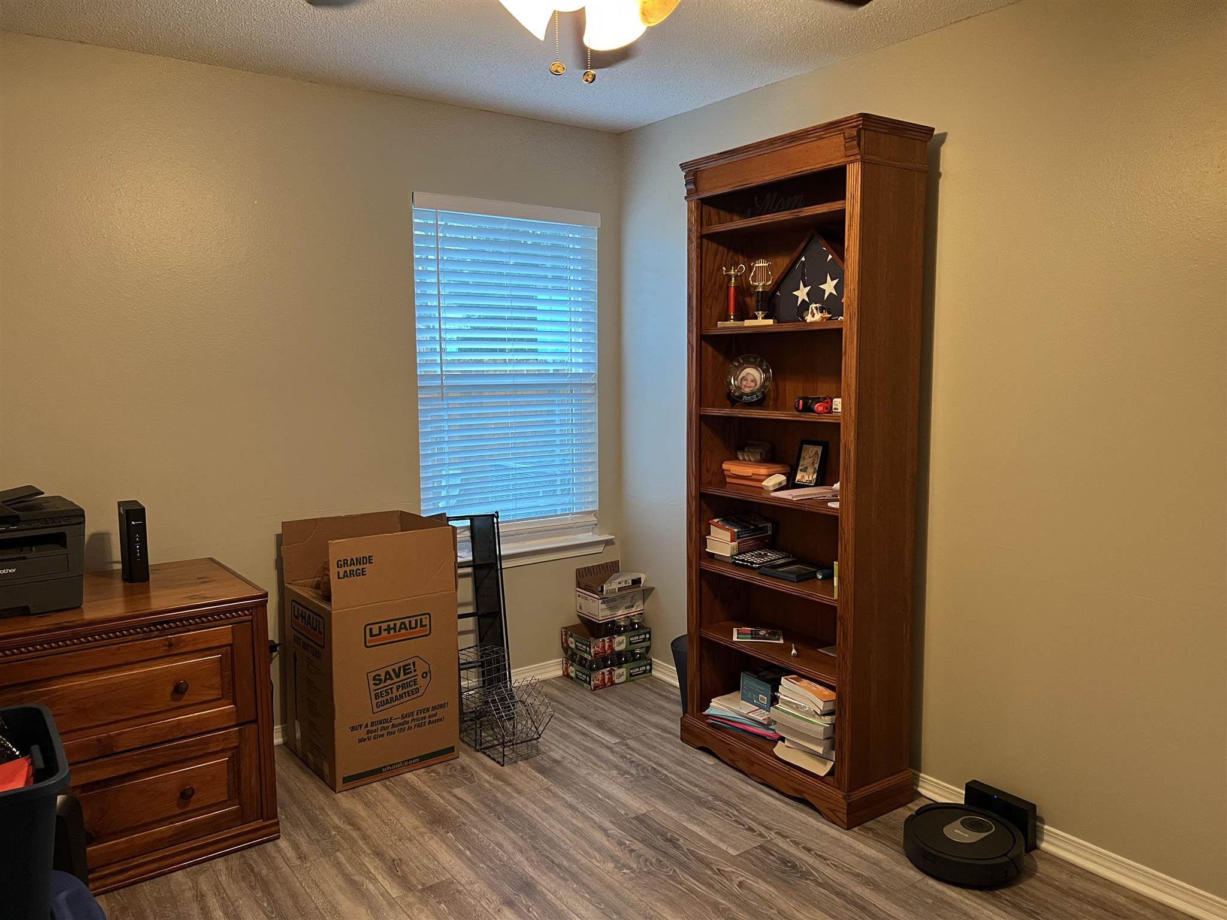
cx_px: 614
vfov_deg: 53.1
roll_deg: -0.1
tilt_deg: -6.0
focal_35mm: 26
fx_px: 922
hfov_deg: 67.3
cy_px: 460
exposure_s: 1/60
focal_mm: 5.7
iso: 320
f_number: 1.5
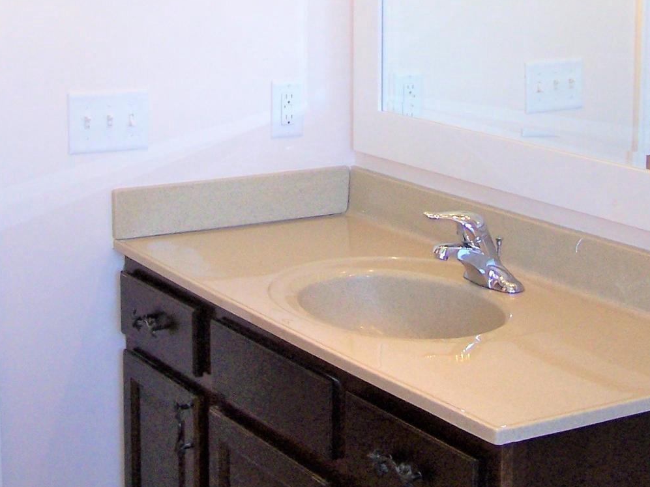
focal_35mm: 78
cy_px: 16
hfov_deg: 25.0
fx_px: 1465
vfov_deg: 18.5
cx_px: 315
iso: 140
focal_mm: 6.3
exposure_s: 1/90
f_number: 2.8
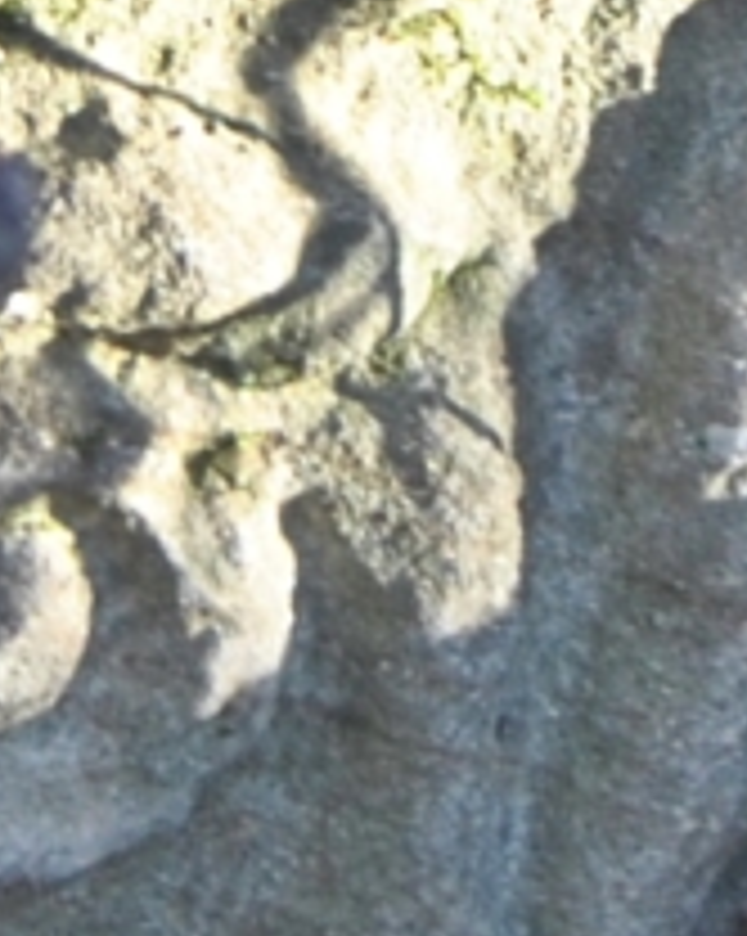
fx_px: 9400
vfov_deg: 5.7
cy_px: -342
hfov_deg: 4.5
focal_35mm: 340
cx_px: 16
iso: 200
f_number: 4.5
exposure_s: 1/80
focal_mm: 31
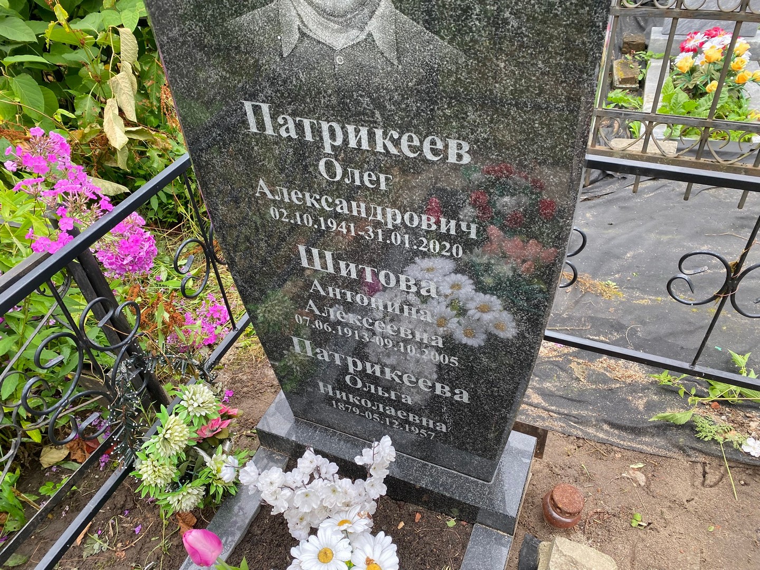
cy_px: 285
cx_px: 380
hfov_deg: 67.3
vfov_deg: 53.1
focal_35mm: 26
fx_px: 571
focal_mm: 4.25
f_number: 1.8
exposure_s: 1/122
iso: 32
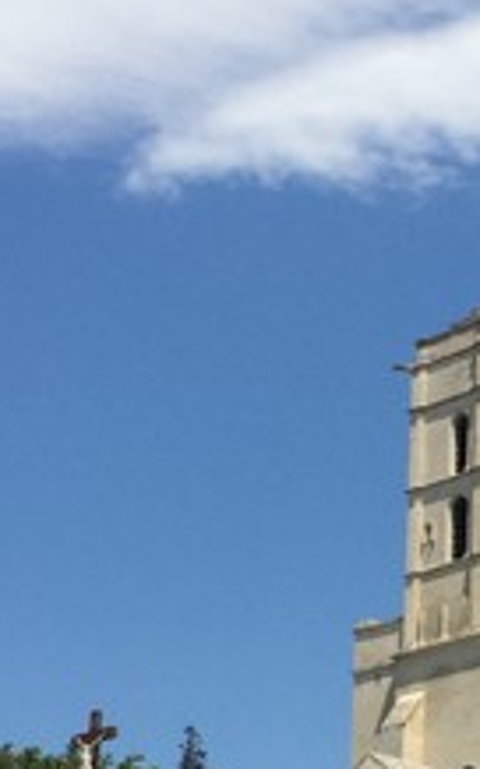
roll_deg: -2.9
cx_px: 501
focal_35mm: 115
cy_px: 698
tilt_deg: +16.5
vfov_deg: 17.8
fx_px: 2410
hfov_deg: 11.2
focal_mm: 4.15
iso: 32
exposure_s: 1/3300
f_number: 2.2
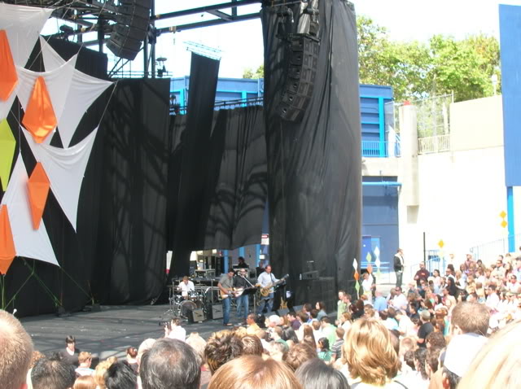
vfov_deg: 27.0
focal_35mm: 54
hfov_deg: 35.6
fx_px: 812
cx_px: 260
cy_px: 194
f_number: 5.7
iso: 50
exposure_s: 1/46.2
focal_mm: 9
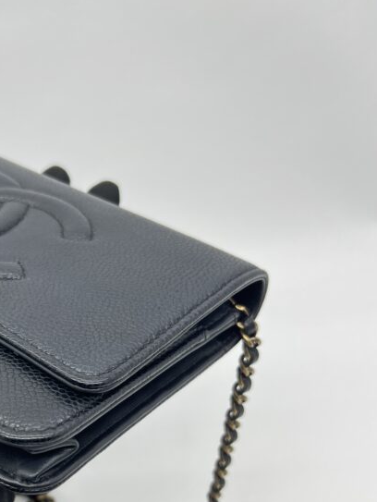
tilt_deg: -44.2
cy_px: 380
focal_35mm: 49
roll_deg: +3.3
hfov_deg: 28.6
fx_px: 711
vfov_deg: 37.9
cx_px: 42
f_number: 1.5
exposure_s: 1/142
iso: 32
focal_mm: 5.7
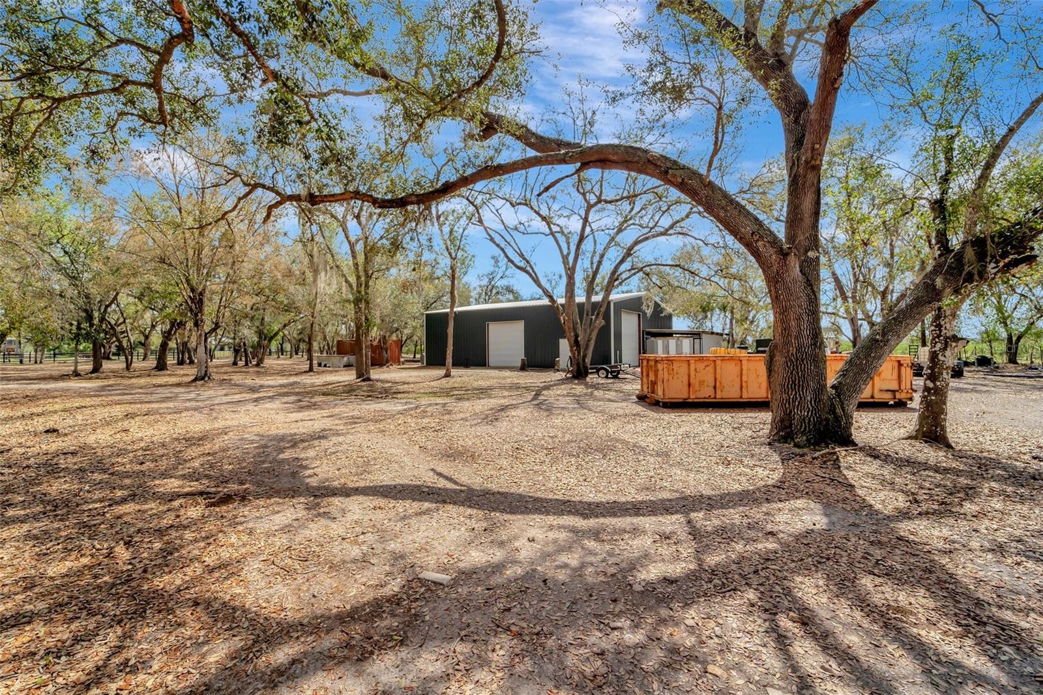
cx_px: 522
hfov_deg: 104.3
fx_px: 406
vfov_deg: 81.2
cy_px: 348
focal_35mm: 14
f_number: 9
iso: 250
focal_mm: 14
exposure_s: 1/500
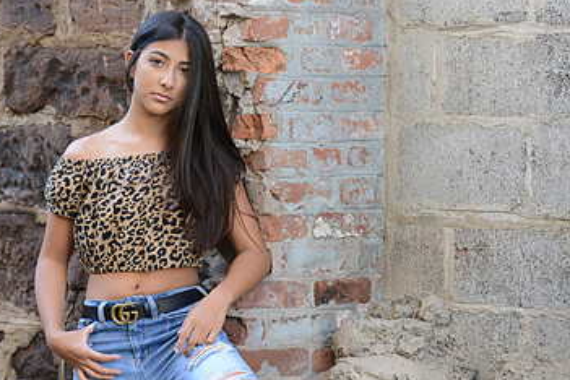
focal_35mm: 182
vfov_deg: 7.5
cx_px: 187
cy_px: 114
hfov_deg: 11.3
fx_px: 2881
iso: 500
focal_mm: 110
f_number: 3.5
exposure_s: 1/200
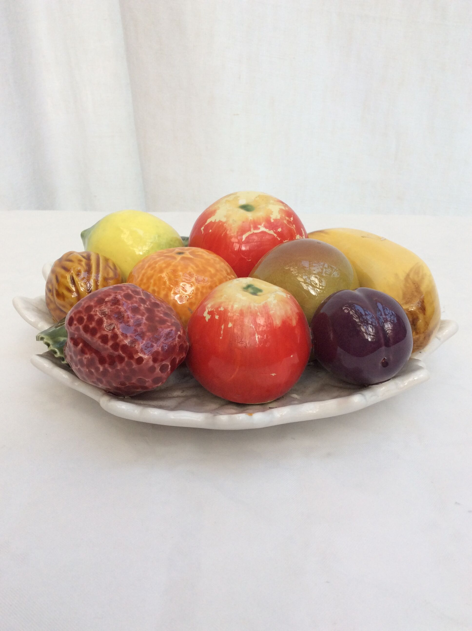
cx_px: 236
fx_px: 583
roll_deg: -0.8
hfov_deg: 44.1
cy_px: 316
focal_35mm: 32
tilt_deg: -26.7
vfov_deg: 56.9
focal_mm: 3.3
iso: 32
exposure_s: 1/100
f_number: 2.4
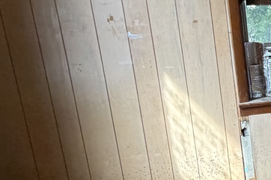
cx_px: 414
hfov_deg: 25.3
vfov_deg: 23.3
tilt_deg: -15.1
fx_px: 436
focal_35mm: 58
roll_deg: +1.6
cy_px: 111
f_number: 2.2
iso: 250
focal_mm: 2.22
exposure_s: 1/121
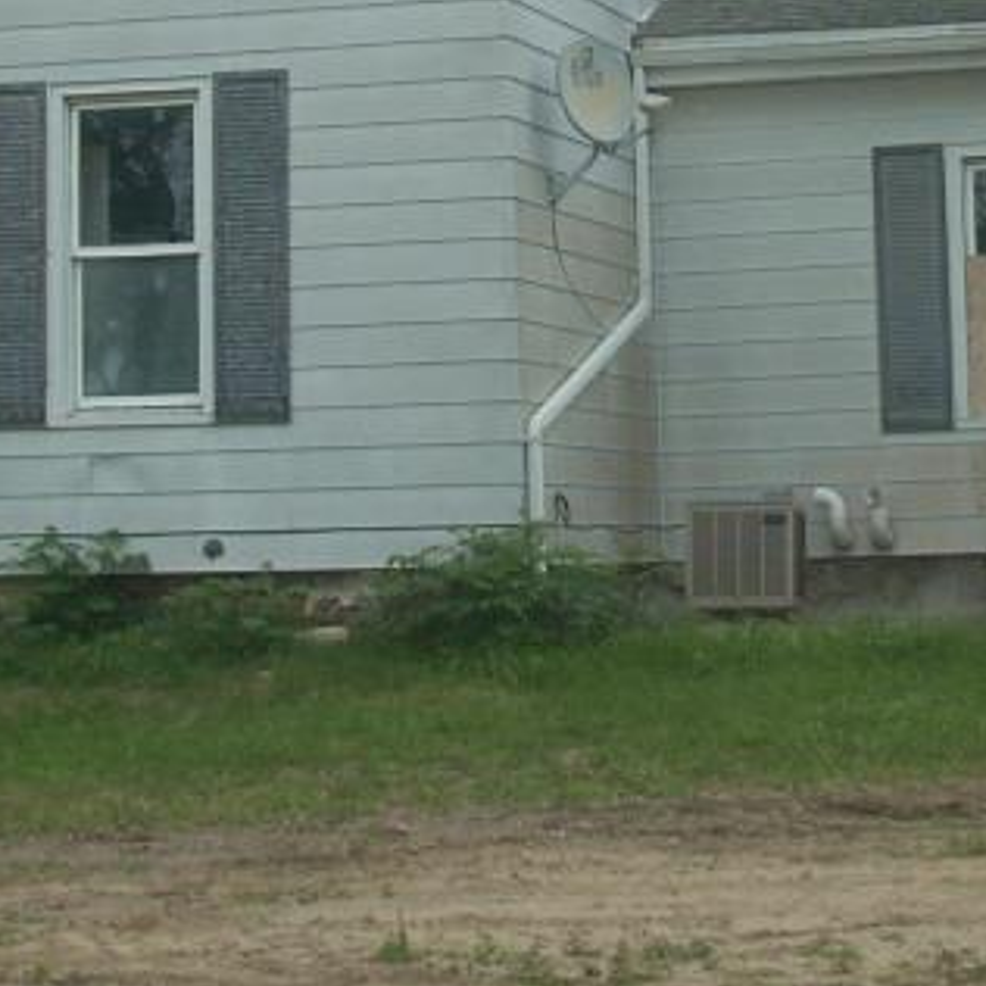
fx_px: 3416
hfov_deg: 16.4
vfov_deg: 16.0
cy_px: -103
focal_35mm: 106
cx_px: 668
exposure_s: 1/239
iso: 64
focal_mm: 6.2
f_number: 5.6
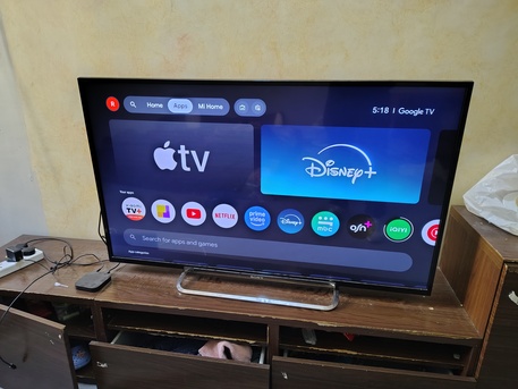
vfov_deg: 56.8
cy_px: 194
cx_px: 259
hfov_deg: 71.6
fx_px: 359
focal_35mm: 24
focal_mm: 5.56
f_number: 1.8
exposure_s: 1/60
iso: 1335
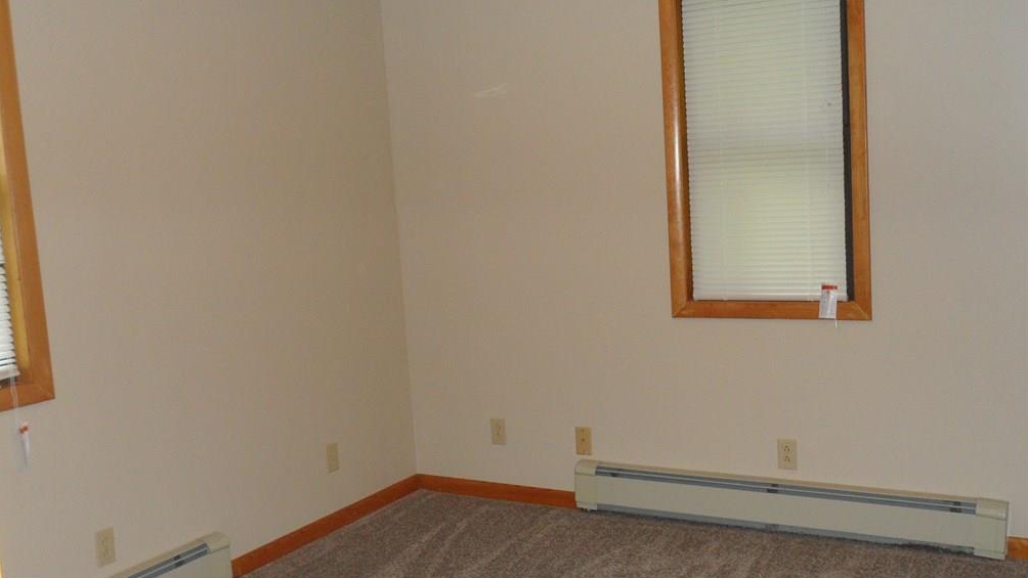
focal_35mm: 40
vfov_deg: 29.7
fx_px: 1090
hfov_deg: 50.5
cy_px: 312
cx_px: 507
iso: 240
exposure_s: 1/45
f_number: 3.8
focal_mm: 6.6
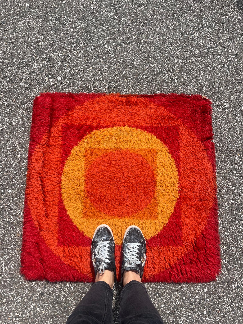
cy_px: 162
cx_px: 122
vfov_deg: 67.3
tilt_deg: -83.8
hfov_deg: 53.1
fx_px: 243
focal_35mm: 26
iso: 50
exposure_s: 1/3311
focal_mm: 5.1
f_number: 1.6
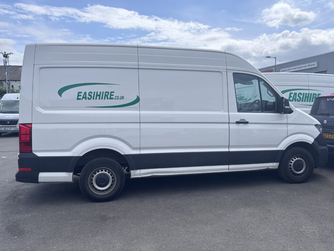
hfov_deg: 67.3
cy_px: 126
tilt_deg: -3.2
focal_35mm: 26
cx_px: 167
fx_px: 251
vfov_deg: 53.1
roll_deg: +2.6
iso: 50
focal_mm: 5.96
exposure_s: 1/4854
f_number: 1.6
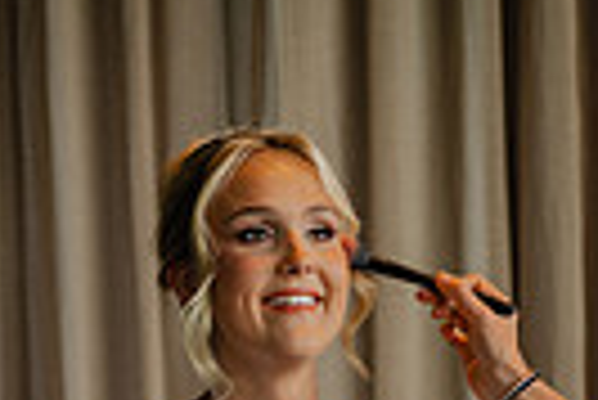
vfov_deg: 7.8
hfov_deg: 12.1
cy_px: 796
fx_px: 2810
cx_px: 459
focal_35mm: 169
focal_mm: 50
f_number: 2
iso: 110
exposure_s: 1/250
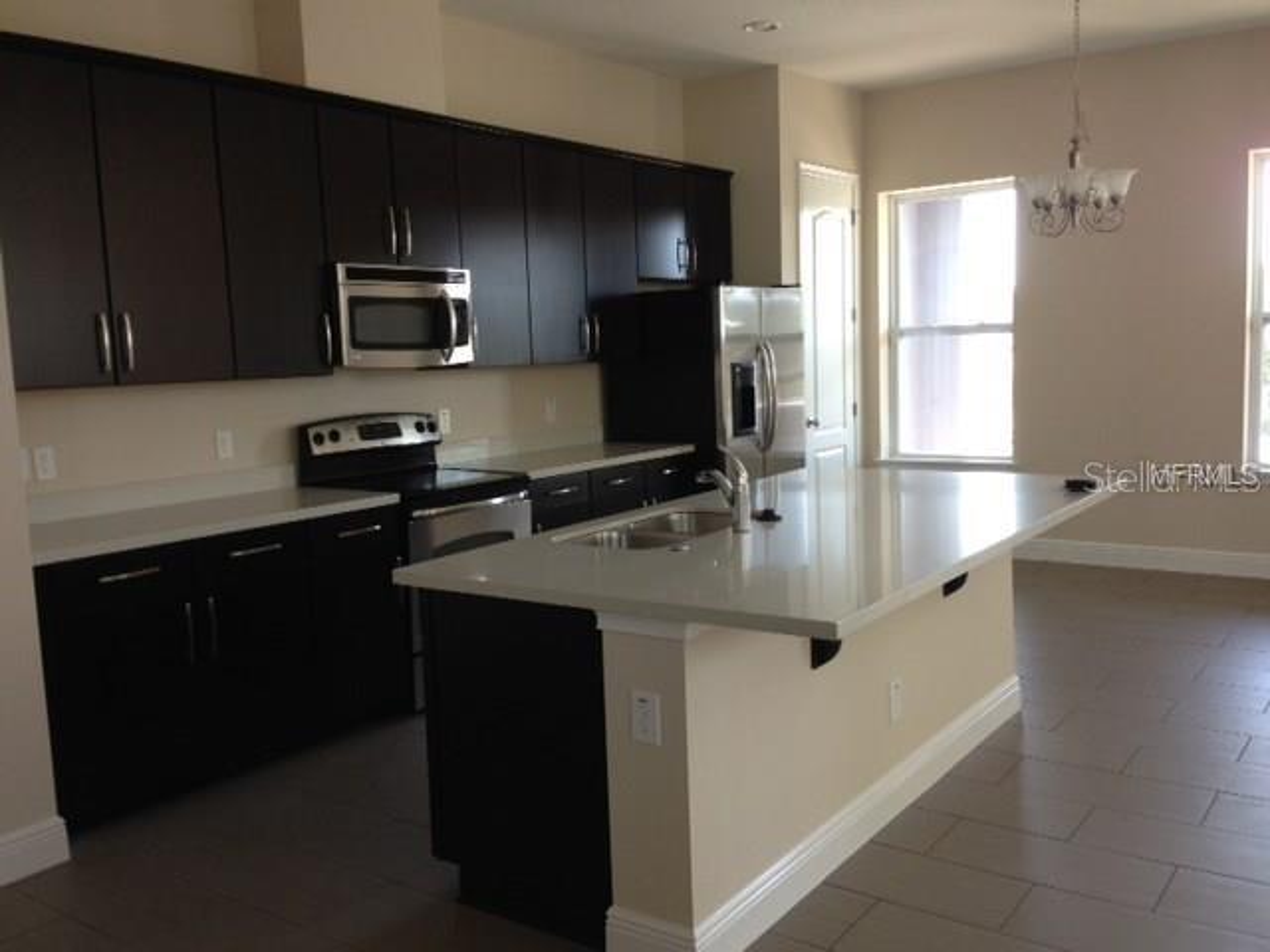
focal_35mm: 33
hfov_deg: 55.4
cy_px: 476
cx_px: 635
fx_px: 1211
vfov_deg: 42.9
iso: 50
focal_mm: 4.13
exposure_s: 1/24
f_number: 2.4
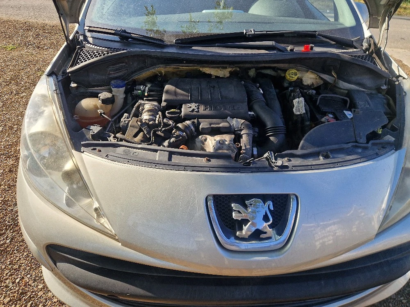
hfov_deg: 73.9
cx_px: 205
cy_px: 154
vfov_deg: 58.9
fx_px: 272
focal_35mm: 23
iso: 50
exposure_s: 1/588
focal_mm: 5.4
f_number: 1.8
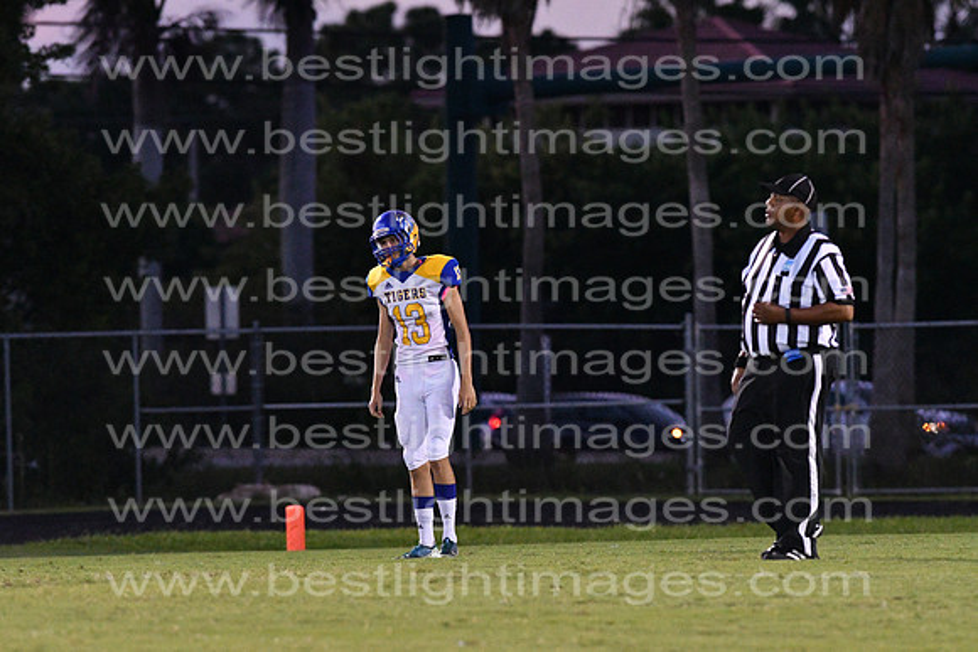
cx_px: 489
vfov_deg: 3.1
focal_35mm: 450
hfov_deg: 4.6
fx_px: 12227
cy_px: 326
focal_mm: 300
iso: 8000
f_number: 4.5
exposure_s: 1/800
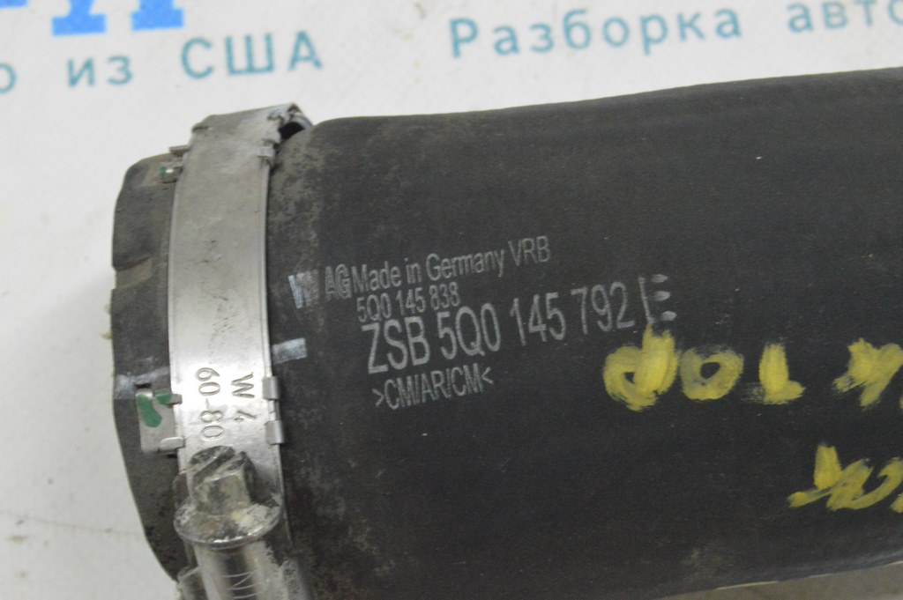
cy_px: 300
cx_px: 452
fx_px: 2068
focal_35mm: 82
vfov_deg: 16.5
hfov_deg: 24.6
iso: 6400
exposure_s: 1/15
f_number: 20
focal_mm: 55
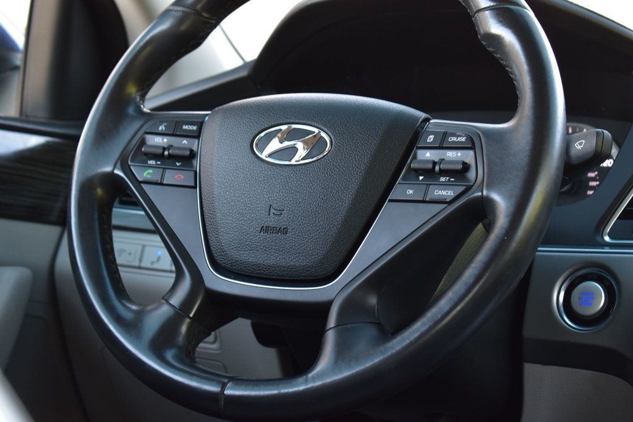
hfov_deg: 24.6
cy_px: 211
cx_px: 316
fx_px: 1450
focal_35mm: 82
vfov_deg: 16.5
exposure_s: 1/15
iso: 450
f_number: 6.3
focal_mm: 55
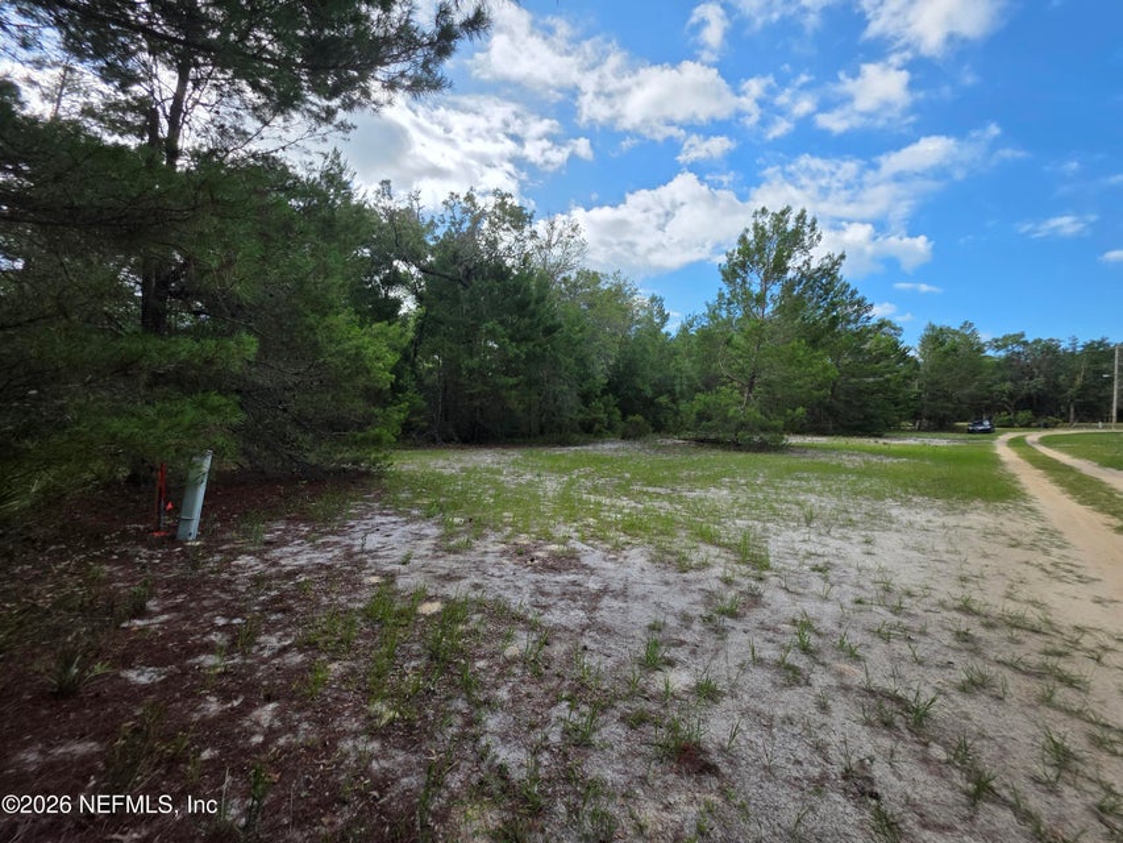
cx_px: 562
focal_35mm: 13
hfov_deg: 106.2
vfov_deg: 89.9
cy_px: 422
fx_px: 422
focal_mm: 2.2
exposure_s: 1/1571
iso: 40
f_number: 1.9
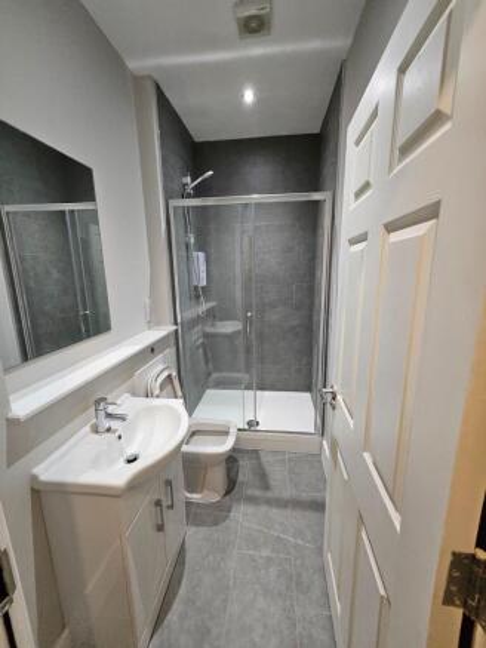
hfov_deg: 89.9
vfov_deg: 106.2
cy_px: 324
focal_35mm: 13
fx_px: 243
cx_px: 243
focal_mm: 1.74
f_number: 2.2
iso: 400
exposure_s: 1/50
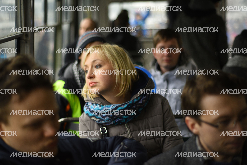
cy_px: 82
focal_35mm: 50
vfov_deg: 27.0
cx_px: 124
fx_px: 343
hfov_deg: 39.6
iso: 500
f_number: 1.4
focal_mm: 50
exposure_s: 1/1000
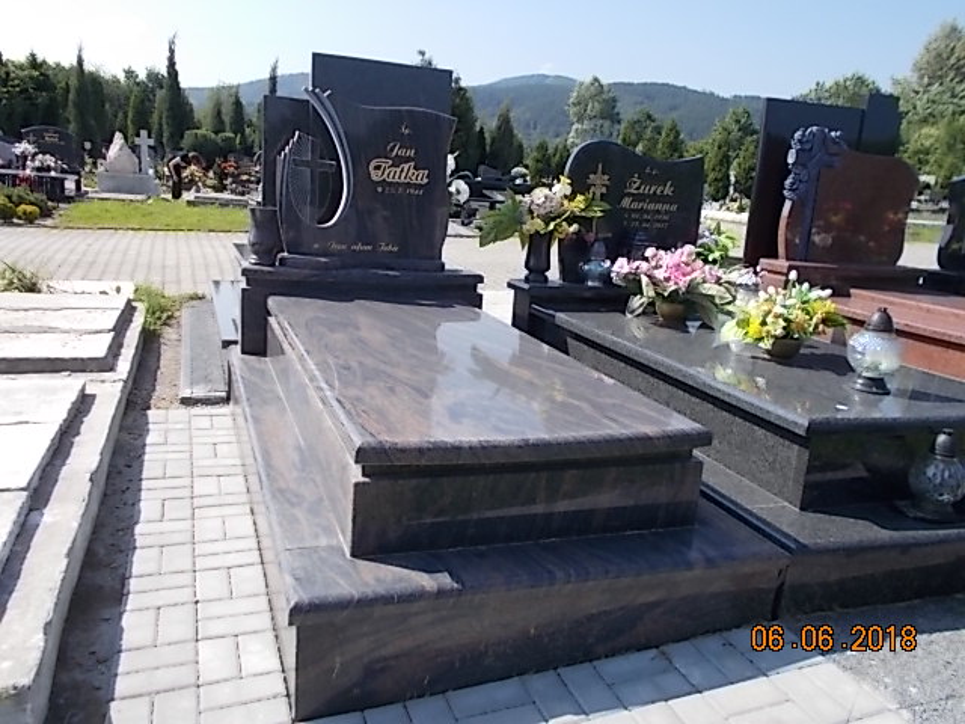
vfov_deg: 46.8
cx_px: 482
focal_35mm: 30
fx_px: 836
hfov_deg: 60.0
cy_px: 362
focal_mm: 5.3
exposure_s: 1/100
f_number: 8.6
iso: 80
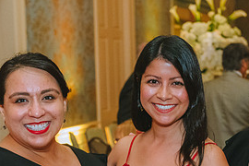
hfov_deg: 19.8
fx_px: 712
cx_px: 154
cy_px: 154
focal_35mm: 103
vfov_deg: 13.2
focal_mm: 48
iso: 3200
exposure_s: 1/160
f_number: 4
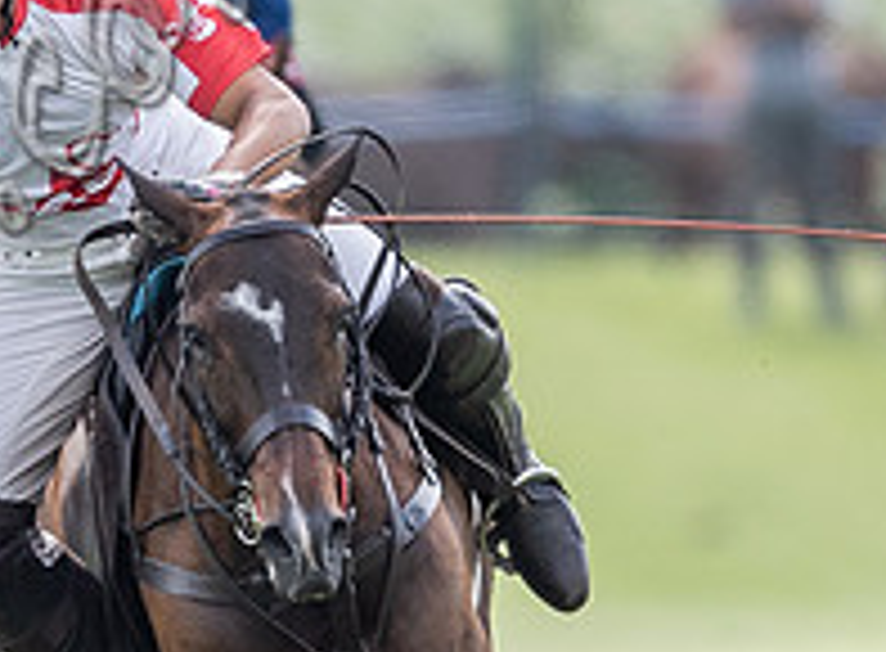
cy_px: 555
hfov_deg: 0.6
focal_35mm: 3239
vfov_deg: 0.5
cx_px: -268
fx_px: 82350
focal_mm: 500
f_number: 4
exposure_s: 1/2000
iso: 400
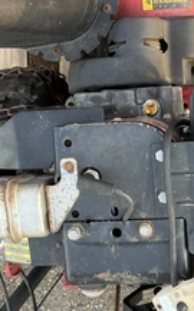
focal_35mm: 57
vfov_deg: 35.6
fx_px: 482
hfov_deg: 22.5
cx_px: 147
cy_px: 186
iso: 50
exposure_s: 1/122
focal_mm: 3
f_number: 1.8
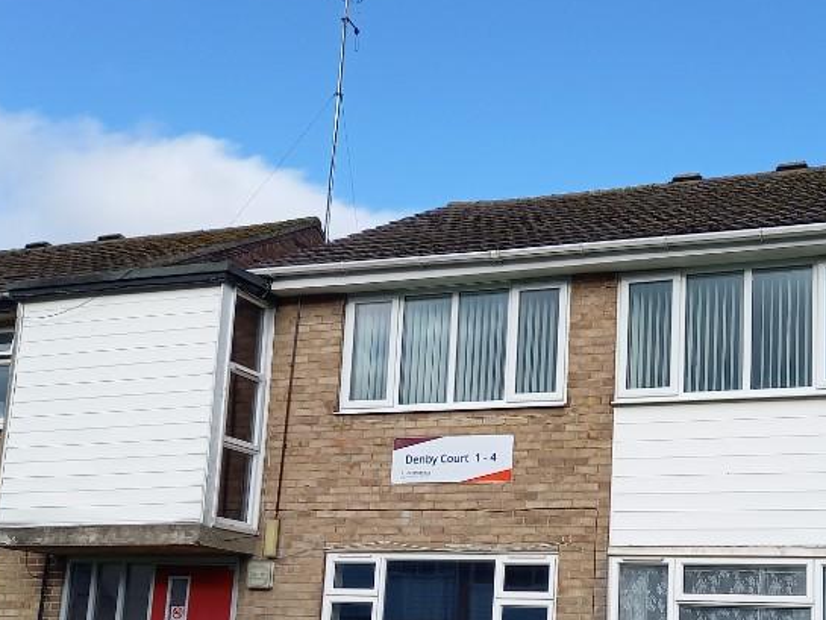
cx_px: 612
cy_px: 462
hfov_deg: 39.4
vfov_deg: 30.4
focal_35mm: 47
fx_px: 1122
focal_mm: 4.6
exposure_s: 1/638
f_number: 2
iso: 50
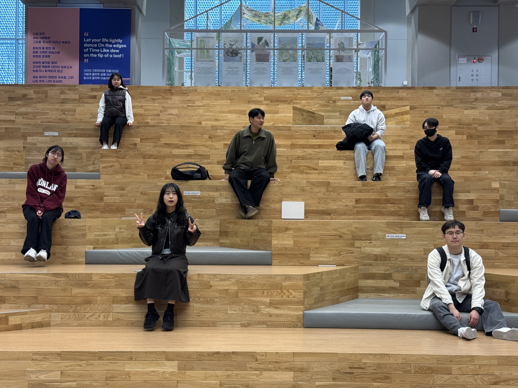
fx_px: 718
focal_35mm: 48
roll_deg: -0.5
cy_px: 194
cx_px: 259
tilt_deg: +2.4
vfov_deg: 30.3
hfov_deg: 39.7
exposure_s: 1/60
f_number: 1.78
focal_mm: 6.76
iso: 250
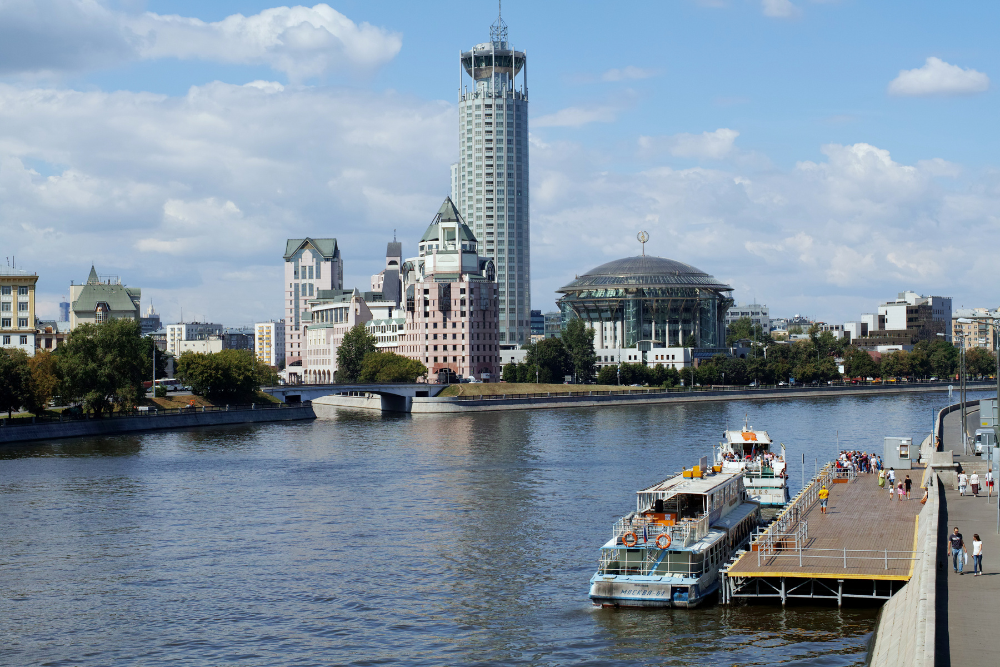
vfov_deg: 20.6
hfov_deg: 30.5
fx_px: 1833
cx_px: 500
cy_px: 334
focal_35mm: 66
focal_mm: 50
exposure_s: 1/1000
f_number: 5.6
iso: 100
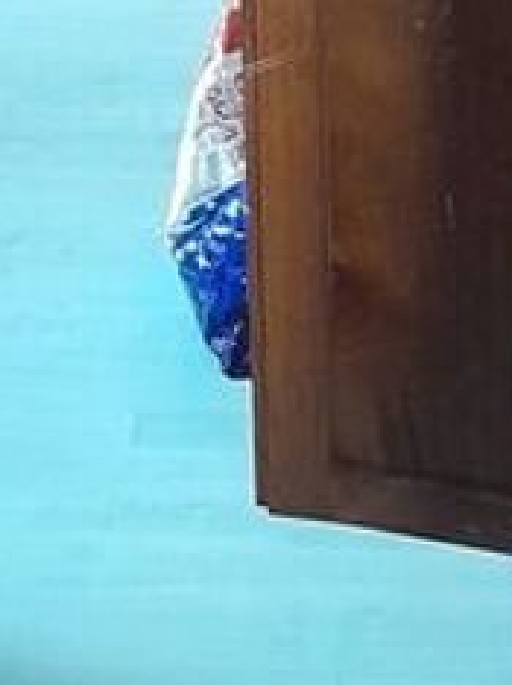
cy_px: -493
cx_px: 421
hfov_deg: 9.6
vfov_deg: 12.0
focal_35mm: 154
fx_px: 3043
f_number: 1.8
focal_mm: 4
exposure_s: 1/60
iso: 400
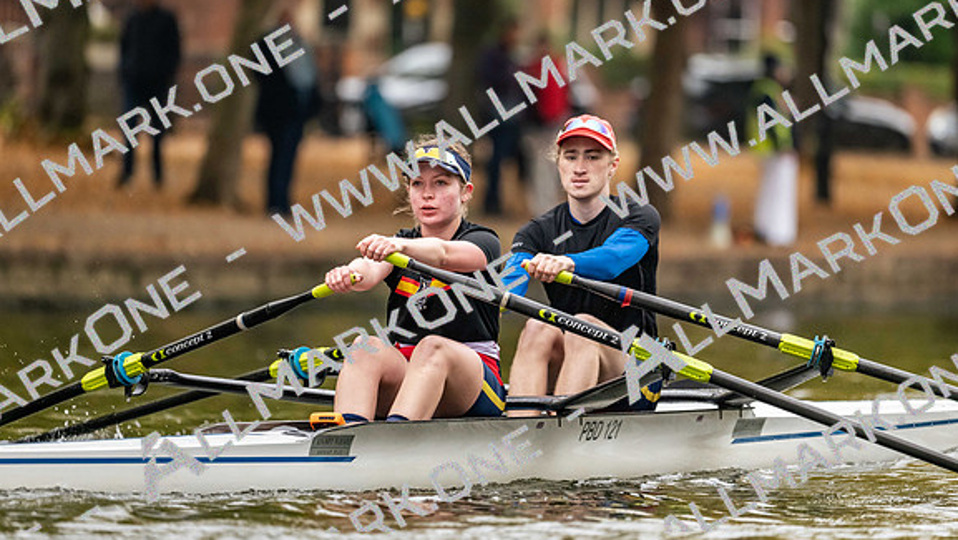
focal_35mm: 421
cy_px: 247
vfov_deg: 2.9
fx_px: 10698
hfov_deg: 5.1
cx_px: 478
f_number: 4.5
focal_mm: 400
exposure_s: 1/2500
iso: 3600
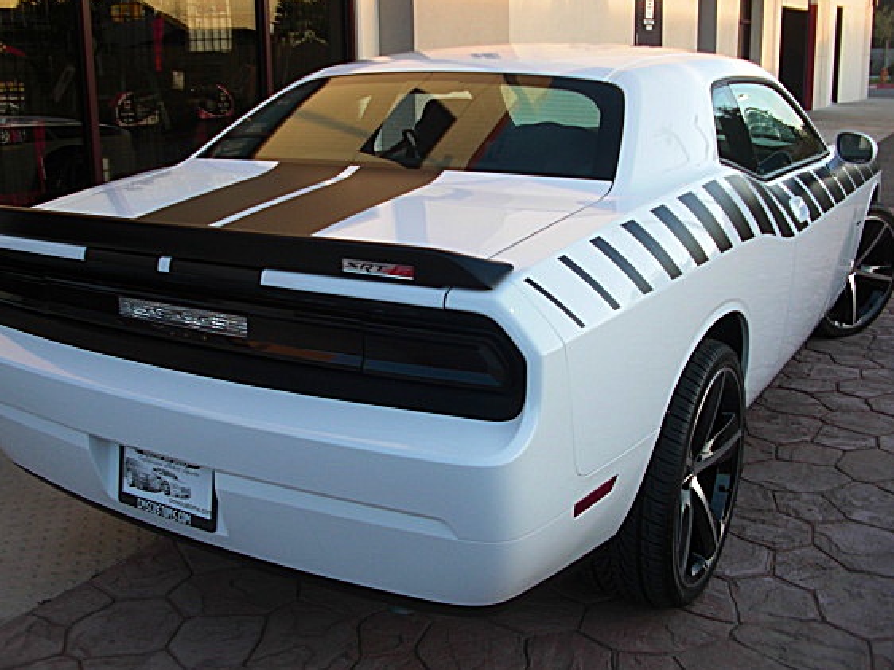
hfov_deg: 45.8
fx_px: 1058
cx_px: 433
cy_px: 310
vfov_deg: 35.1
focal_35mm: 41
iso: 50
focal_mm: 6.3
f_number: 2.8
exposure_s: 1/80
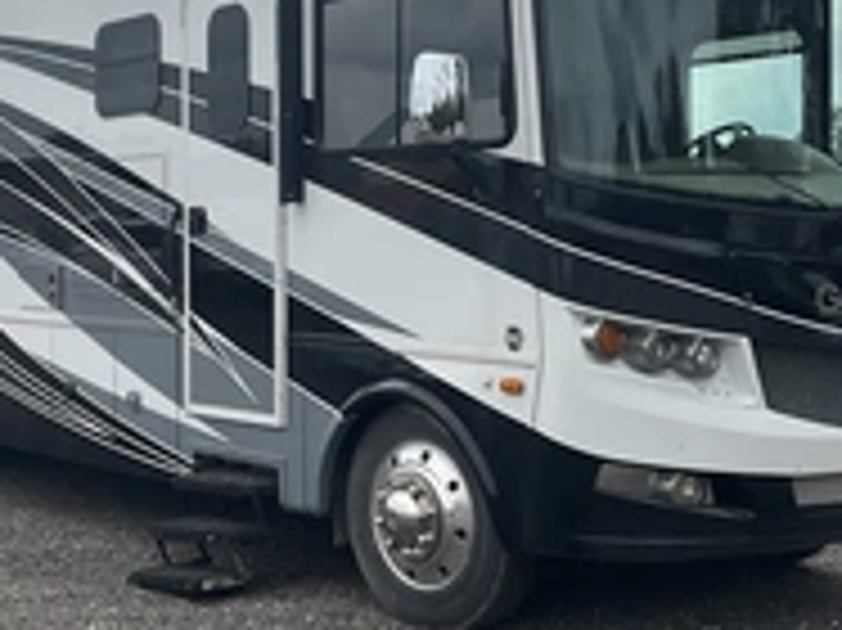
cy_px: 216
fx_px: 1507
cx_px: 360
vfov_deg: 23.5
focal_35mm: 62
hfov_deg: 31.2
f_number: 1.8
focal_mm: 3
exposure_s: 1/2058
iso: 25
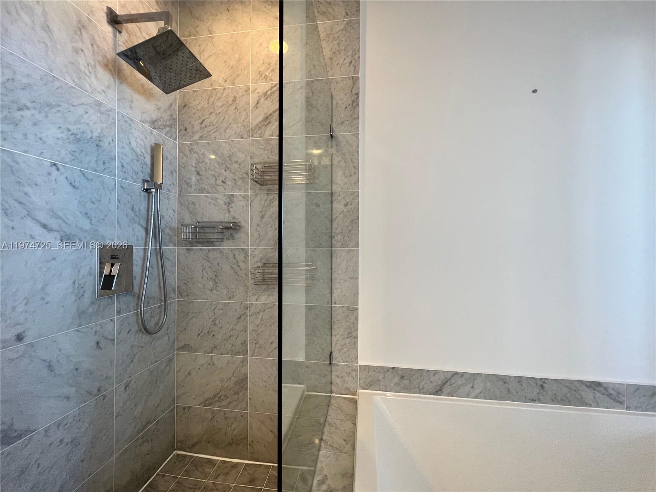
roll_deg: -0.4
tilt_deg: +1.0
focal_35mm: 13
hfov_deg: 106.2
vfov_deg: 89.9
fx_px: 246
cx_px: 328
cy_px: 246
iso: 200
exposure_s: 1/60
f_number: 1.8
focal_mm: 1.57
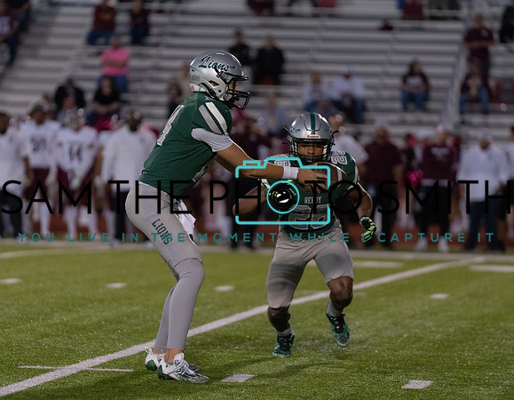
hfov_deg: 7.5
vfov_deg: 5.8
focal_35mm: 262
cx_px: 225
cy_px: 206
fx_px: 3934
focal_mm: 200
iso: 5000
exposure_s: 1/1250
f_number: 2.8
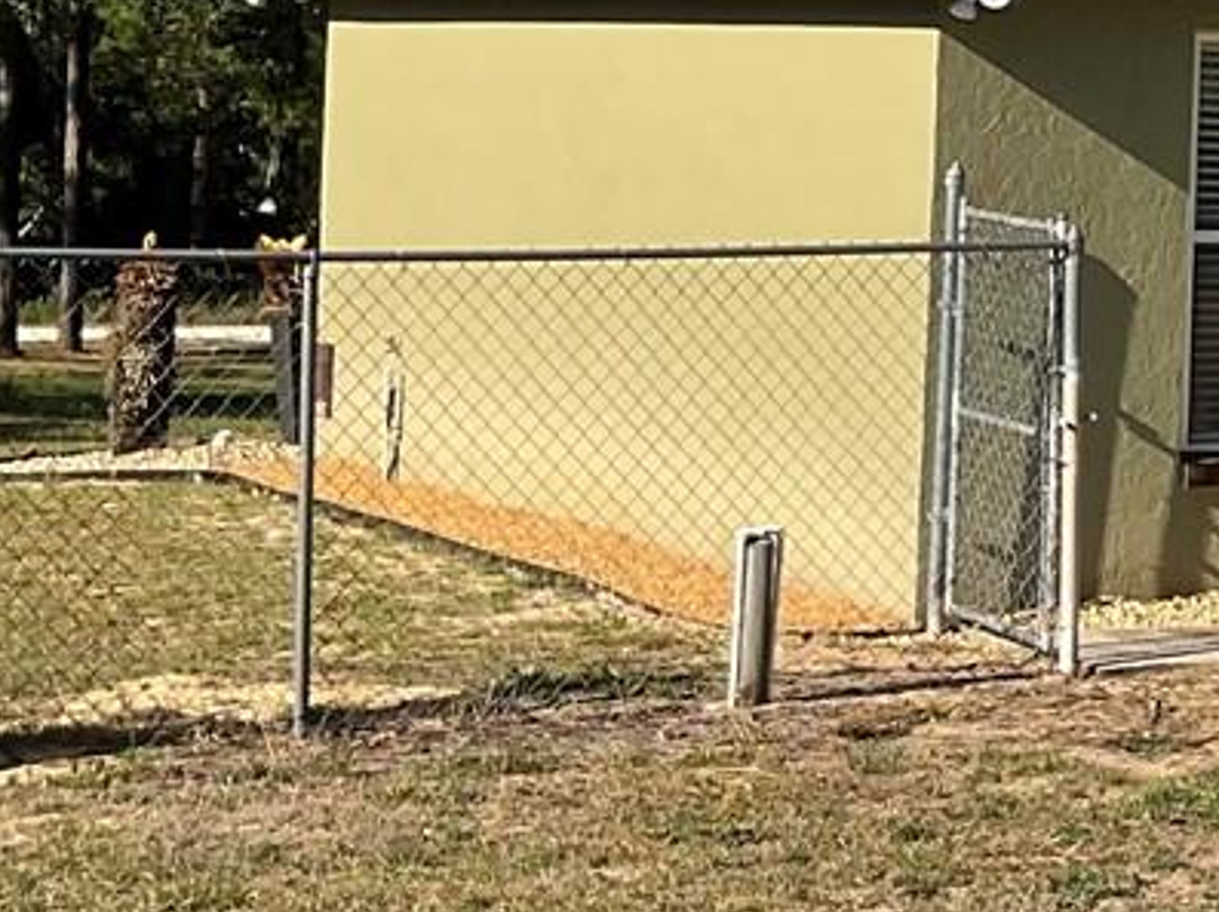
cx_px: 1984
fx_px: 4116
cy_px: 9
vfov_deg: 12.5
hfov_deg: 15.2
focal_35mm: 117
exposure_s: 1/1730
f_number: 1.8
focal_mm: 3
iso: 16
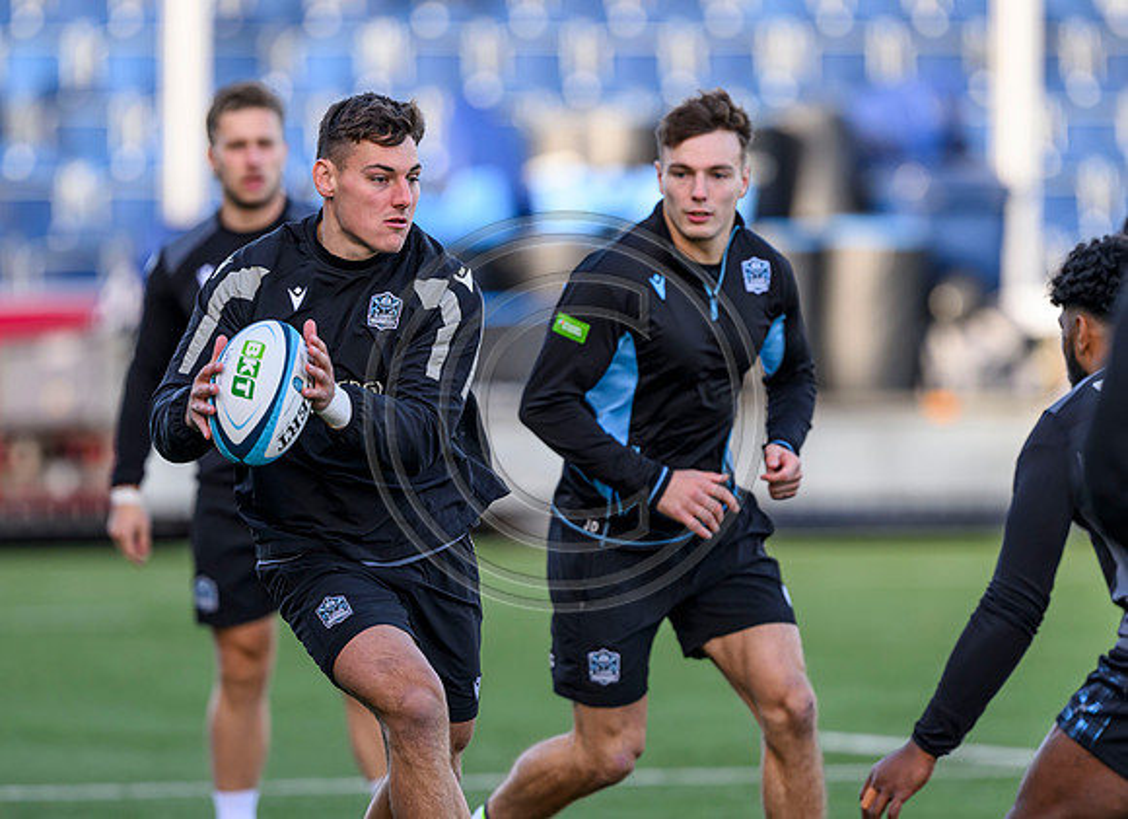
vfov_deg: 2.7
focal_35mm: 542
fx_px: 17465
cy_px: 503
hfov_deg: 3.7
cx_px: 495
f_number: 3.5
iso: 640
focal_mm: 400
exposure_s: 1/1250
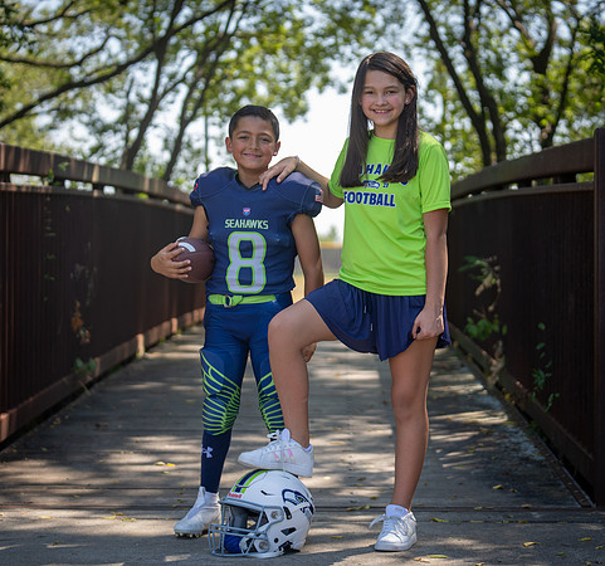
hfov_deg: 20.7
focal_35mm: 86
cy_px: 282
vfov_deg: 19.4
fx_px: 1655
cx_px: 333
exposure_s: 1/400
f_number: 2.8
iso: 100
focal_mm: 70
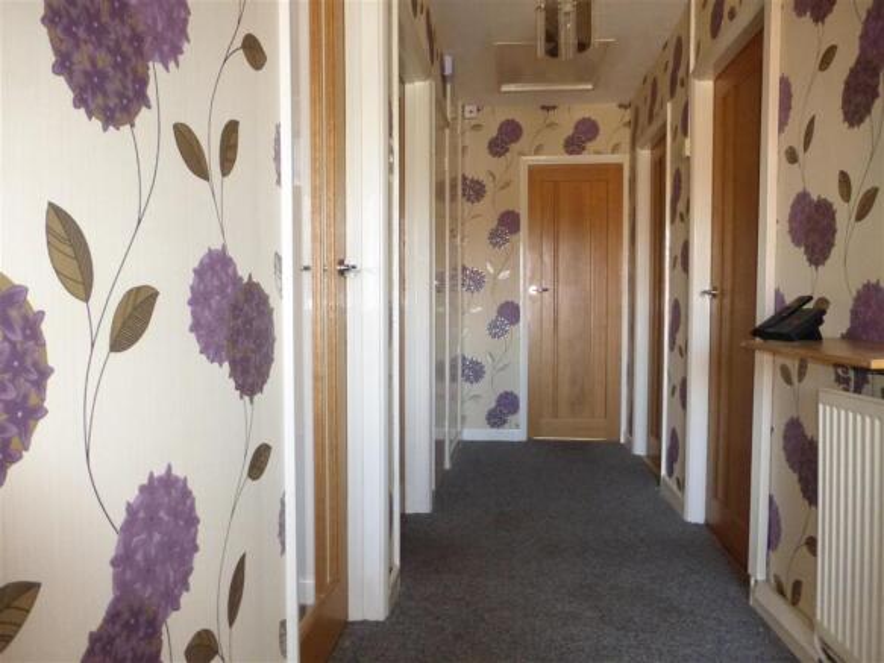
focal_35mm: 24
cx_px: 442
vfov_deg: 56.8
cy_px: 332
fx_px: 613
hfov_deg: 71.6
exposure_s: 1/60
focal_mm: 4.3
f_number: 3.3
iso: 800
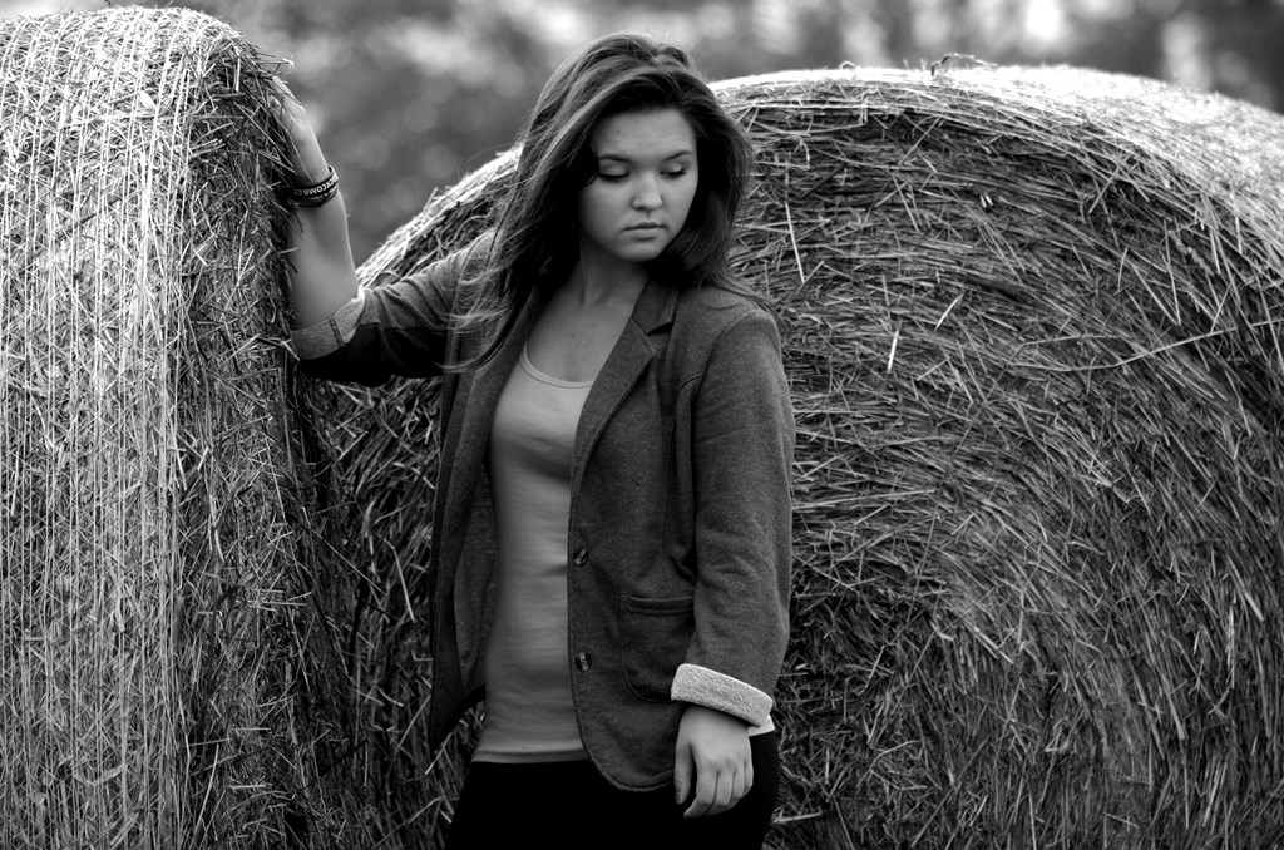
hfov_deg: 5.7
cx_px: 642
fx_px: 12812
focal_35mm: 360
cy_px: 425
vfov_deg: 3.8
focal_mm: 240
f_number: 5.3
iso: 100
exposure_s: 1/320
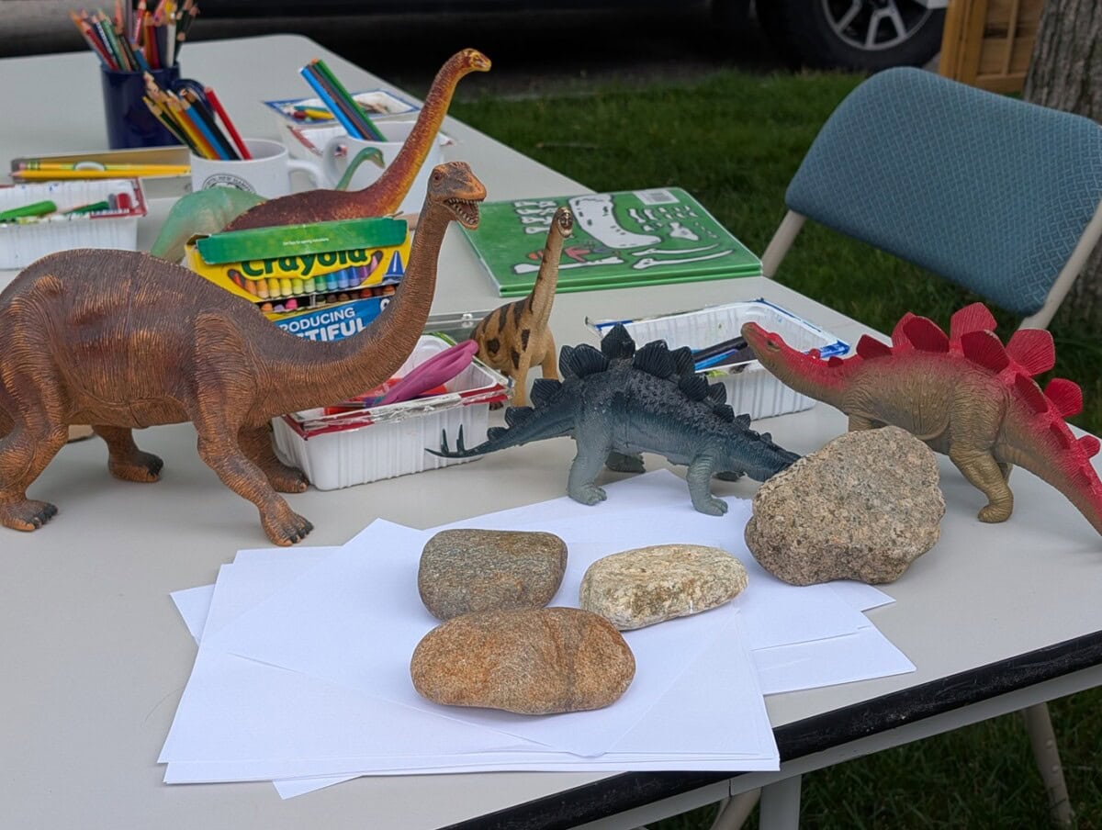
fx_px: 1562
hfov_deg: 38.9
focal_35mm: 49
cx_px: 551
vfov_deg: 29.8
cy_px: 415
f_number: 1.7
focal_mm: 6.9
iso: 22
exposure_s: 1/404
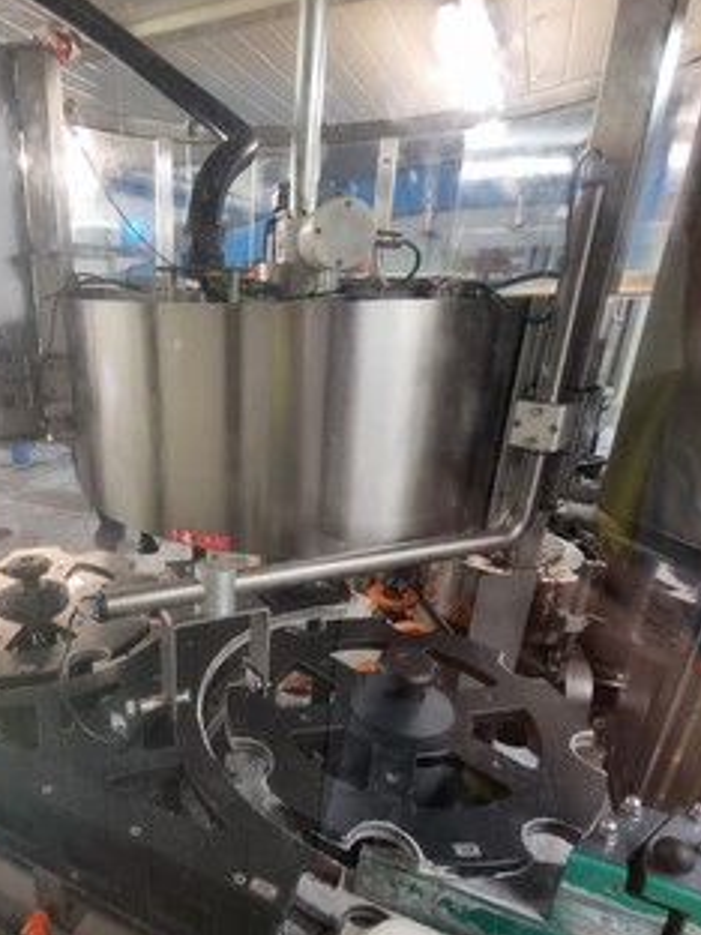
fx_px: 540
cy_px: 530
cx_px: 213
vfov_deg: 81.3
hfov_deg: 63.6
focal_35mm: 20
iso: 320
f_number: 2.2
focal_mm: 2.2
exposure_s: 1/33
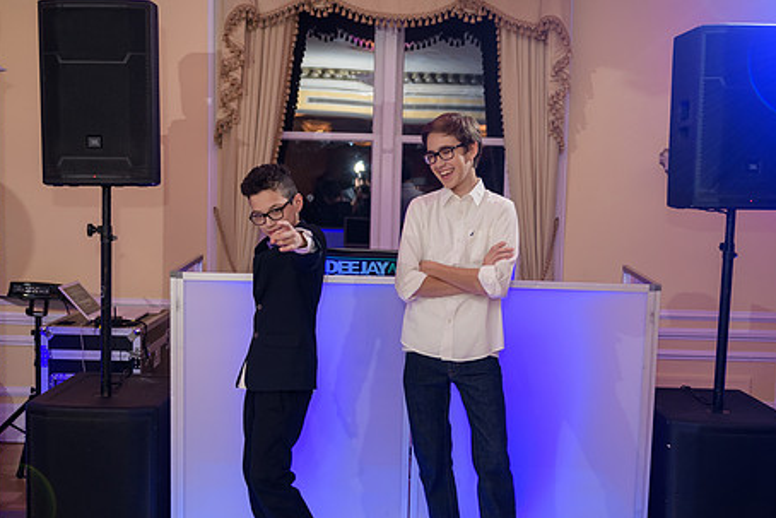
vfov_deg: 29.2
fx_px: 992
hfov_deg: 42.7
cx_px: 395
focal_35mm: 46
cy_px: 290
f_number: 3.2
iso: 500
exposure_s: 1/125
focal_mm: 36
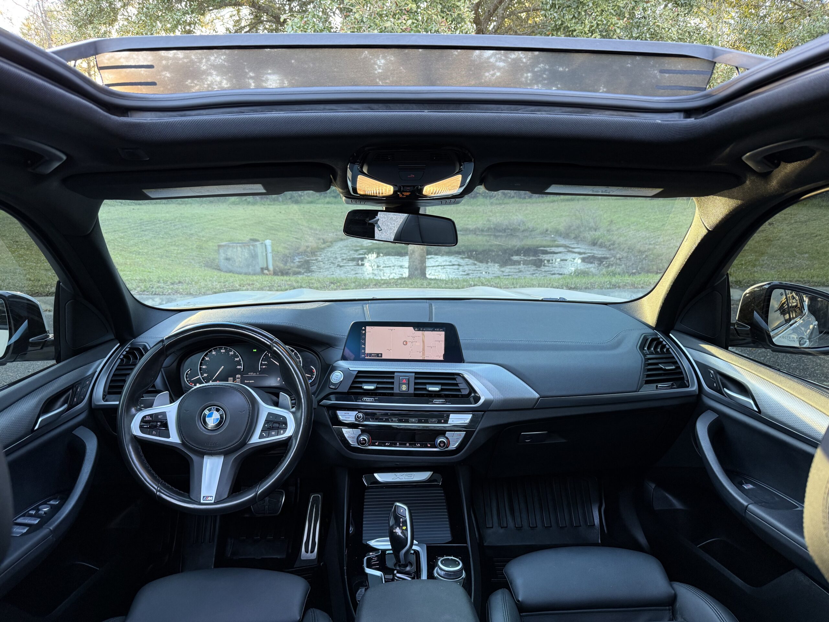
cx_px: 414
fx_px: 575
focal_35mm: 24
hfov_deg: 71.6
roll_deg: +0.6
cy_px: 311
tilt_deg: -11.7
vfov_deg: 56.8
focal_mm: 6.76
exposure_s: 1/61
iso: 200
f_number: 1.78
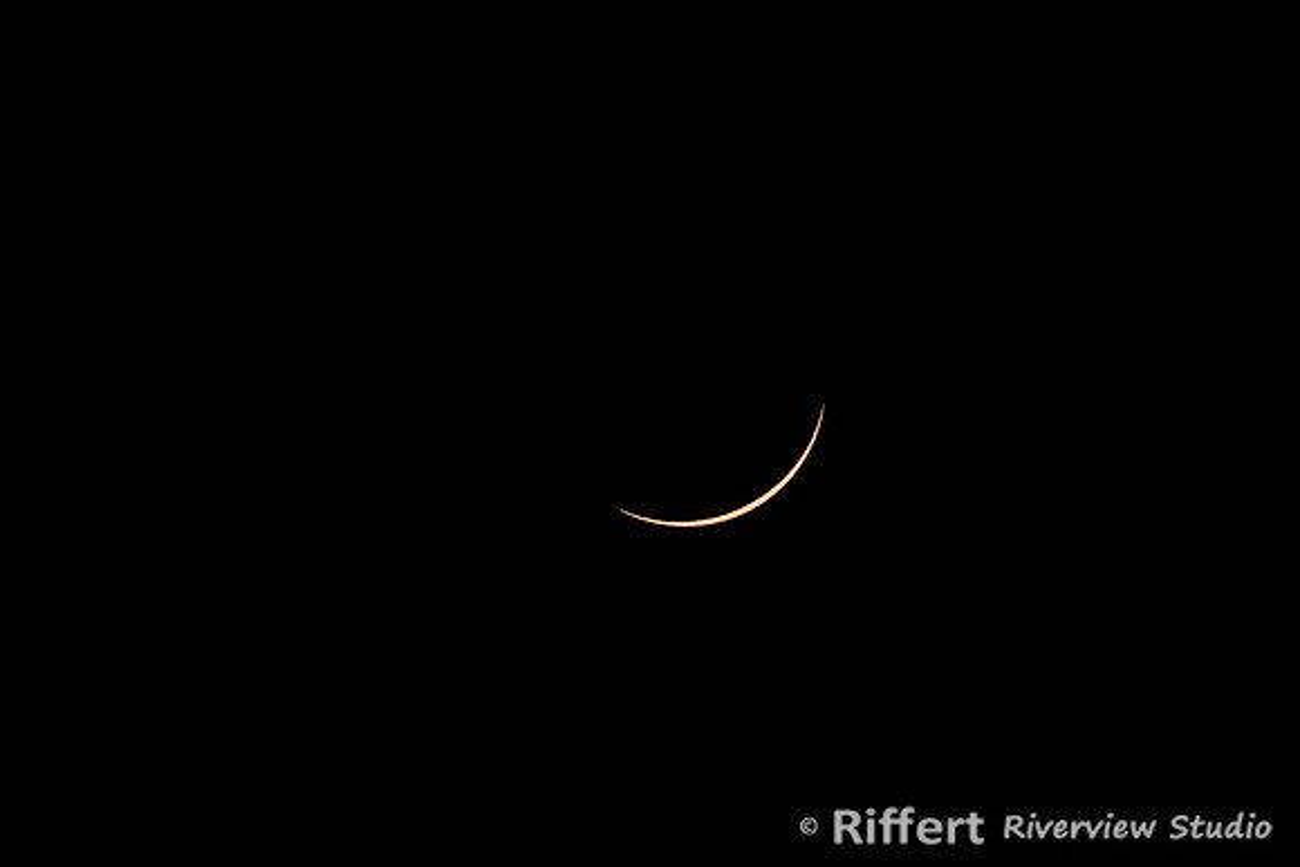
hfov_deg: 2.5
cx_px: 606
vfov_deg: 1.7
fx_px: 30088
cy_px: 488
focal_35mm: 833
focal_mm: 400
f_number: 11
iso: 400
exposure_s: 1/1250
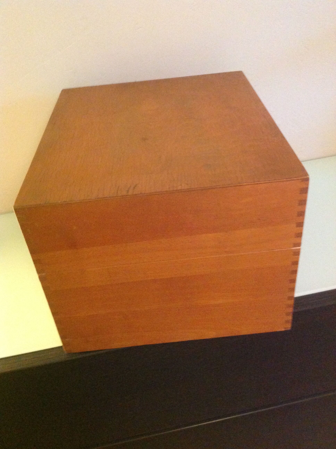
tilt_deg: -34.1
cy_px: 224
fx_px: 454
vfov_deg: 52.7
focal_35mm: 35
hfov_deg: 40.6
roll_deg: +8.5
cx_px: 168
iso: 640
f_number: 2.4
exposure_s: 1/17
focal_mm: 4.28
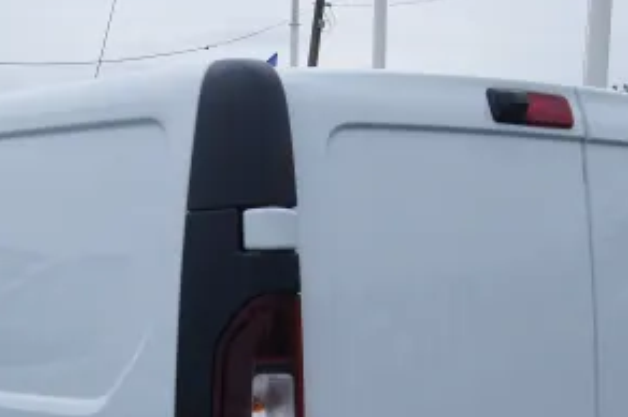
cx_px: 234
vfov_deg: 16.9
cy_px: 415
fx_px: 1377
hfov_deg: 25.6
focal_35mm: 79
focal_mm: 24
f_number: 13
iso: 100
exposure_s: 1/60
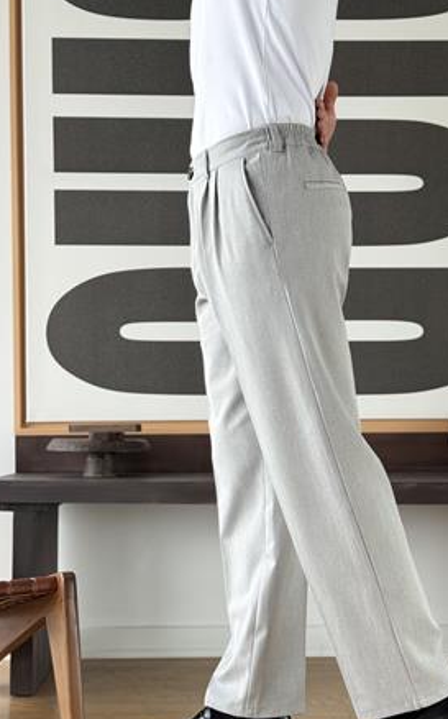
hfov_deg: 20.9
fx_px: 1214
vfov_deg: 32.9
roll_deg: -0.2
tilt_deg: -1.0
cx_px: 286
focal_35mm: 62
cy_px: 411
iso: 64
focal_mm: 6.76
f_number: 1.78
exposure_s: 1/158
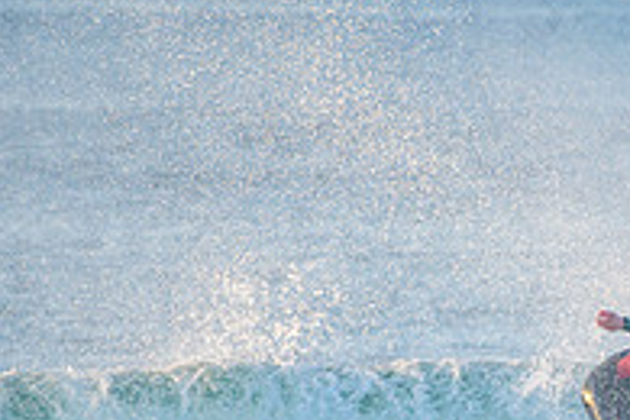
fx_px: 26038
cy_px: 499
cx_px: 549
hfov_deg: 1.4
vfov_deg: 0.9
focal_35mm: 1488
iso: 500
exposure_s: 1/1250
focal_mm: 500
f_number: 5.6
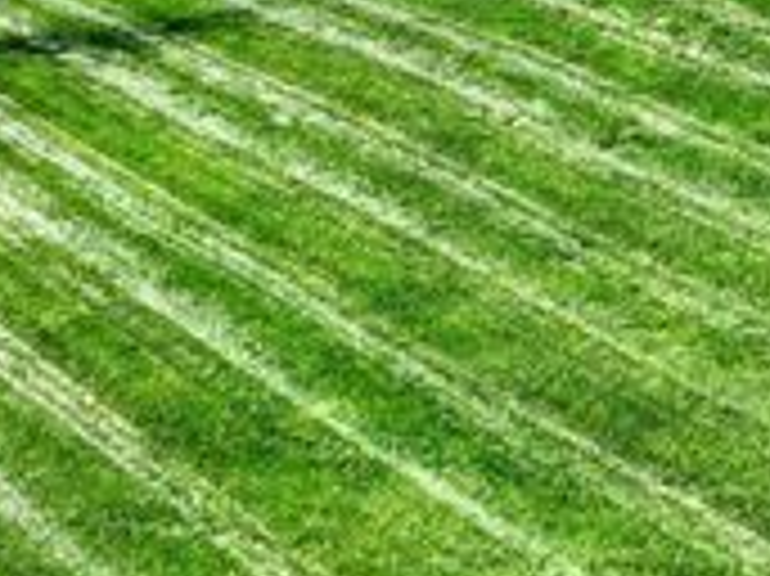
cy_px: -126
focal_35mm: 70
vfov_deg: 19.7
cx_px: 991
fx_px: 1556
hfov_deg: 24.4
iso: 100
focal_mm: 12.29
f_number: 2.8
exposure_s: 1/800
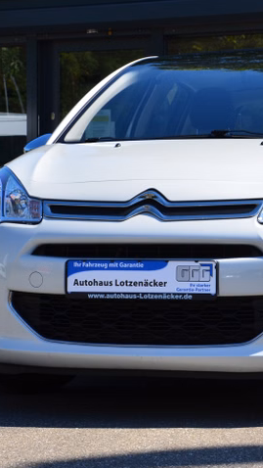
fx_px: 1562
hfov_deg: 9.6
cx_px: 179
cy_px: 224
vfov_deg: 17.0
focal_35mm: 126
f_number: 11
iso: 110
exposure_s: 1/125
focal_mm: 48
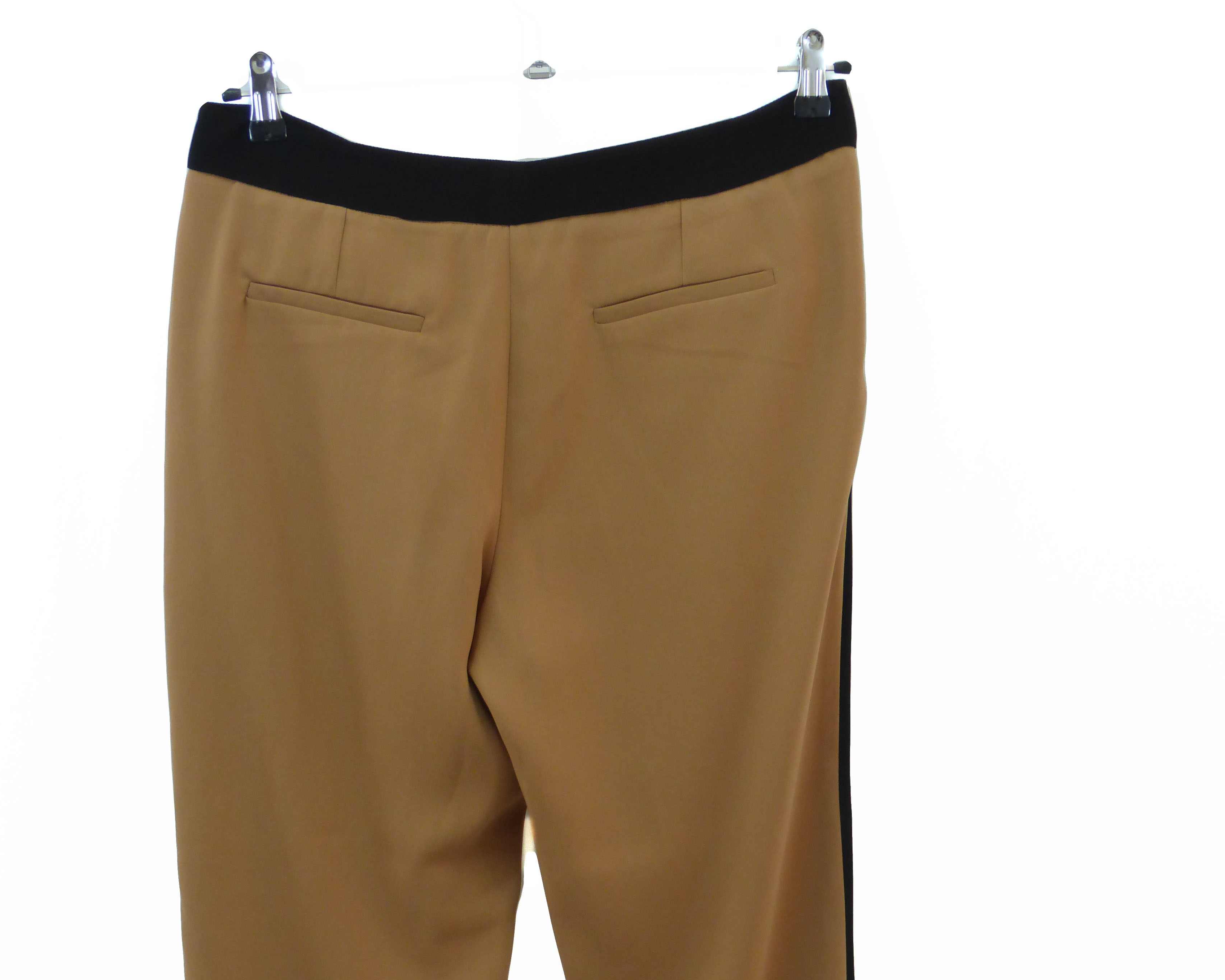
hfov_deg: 35.4
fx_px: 1922
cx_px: 611
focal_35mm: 53
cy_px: 728
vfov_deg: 28.2
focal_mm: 6.9
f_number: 3.9
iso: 200
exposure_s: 1/60
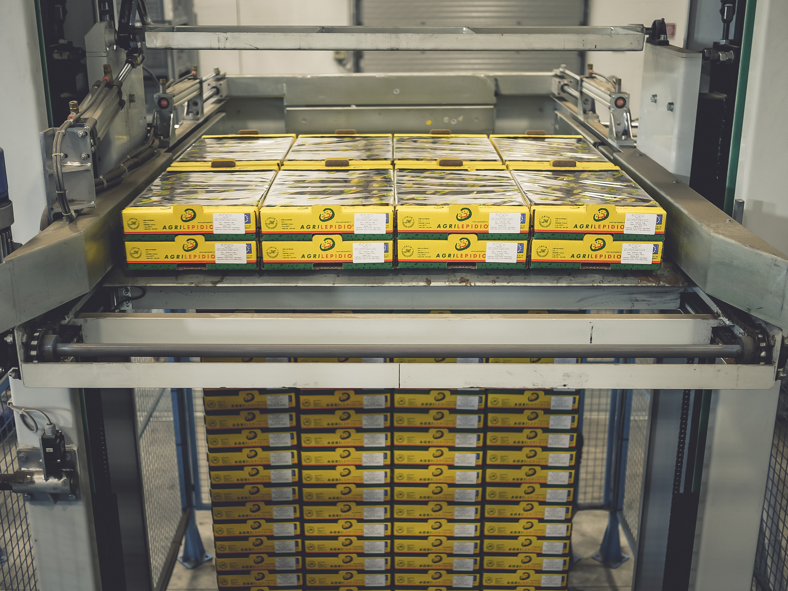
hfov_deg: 46.8
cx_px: 394
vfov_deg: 36.0
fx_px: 911
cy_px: 296
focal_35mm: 40
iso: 100
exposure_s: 1/60
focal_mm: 20
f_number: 1.7
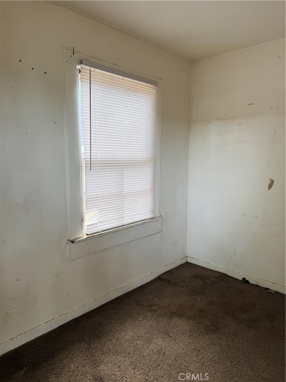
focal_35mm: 24
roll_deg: -0.2
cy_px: 191
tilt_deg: -7.0
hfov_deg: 56.8
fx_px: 264
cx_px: 143
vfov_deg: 71.6
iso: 50
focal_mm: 6.76
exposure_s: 1/128
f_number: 1.78
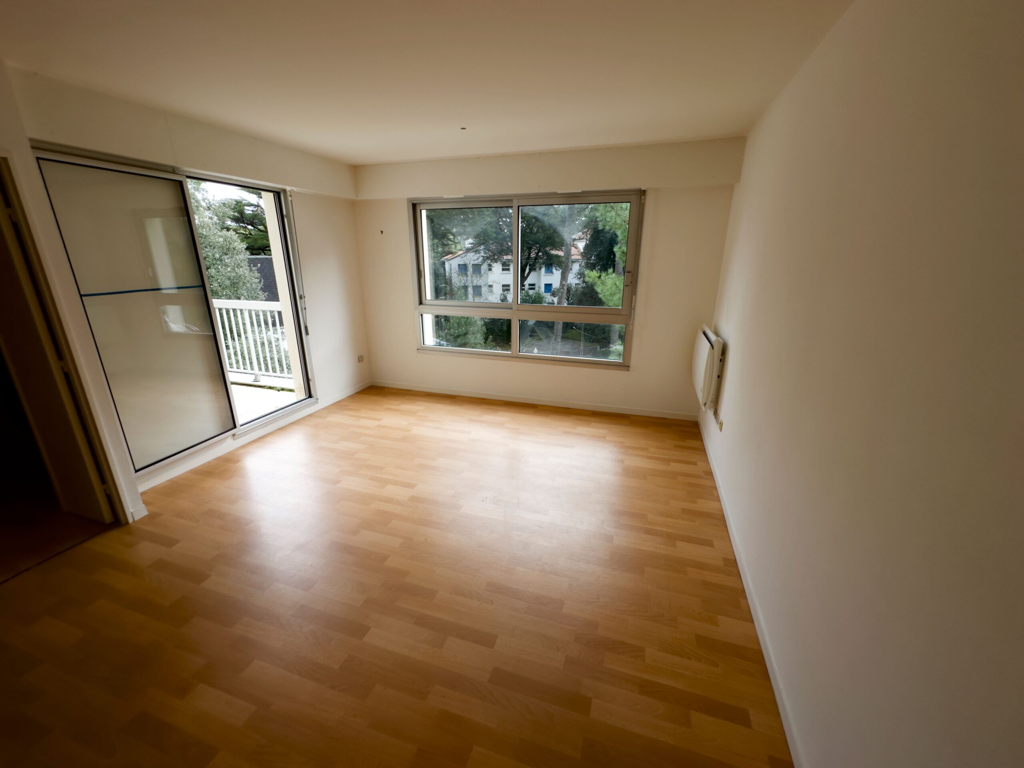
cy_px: 384
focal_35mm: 14
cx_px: 512
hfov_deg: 102.1
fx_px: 414
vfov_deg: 85.7
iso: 40
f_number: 2.2
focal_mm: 2.22
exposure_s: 1/234
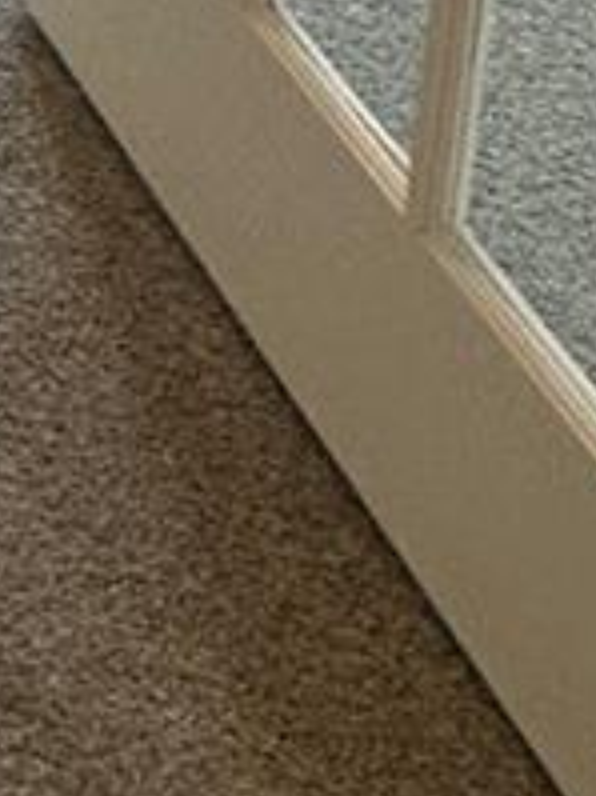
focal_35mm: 108
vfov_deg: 11.9
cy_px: -1428
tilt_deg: -10.3
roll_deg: +0.4
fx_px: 2482
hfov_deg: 10.7
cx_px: -1016
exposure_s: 1/120
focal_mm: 2.22
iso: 125
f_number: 2.2
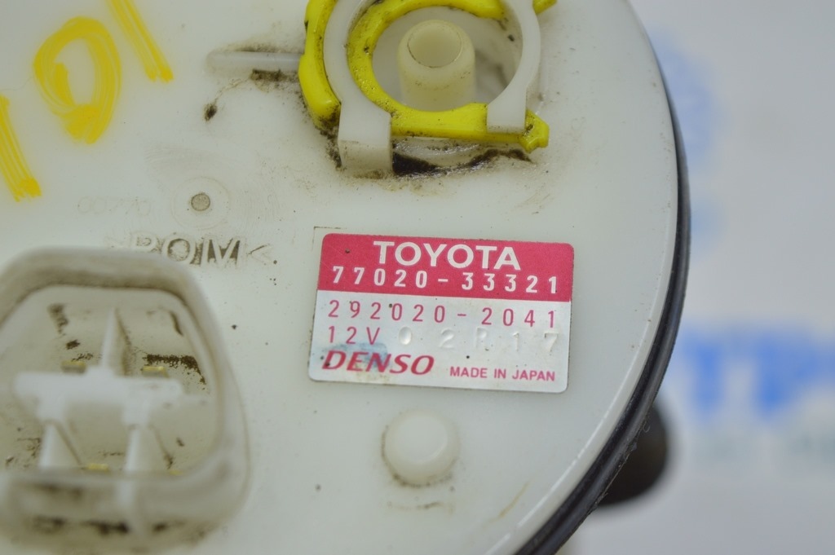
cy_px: 278
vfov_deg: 16.5
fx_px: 1912
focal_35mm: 82
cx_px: 418
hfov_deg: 24.6
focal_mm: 55
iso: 400
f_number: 5.6
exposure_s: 1/60
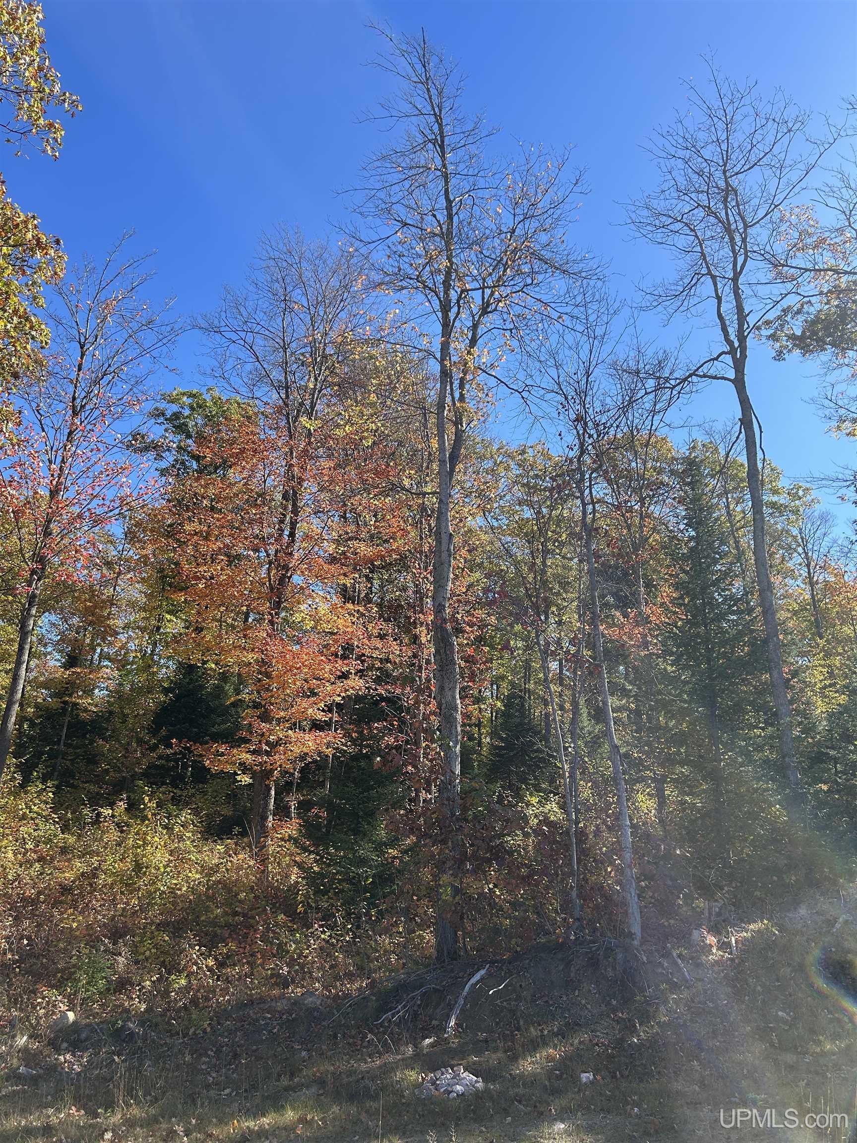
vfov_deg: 67.3
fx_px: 858
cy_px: 572
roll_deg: -2.3
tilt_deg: +21.0
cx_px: 428
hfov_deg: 53.1
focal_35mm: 26
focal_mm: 5.7
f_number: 1.5
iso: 50
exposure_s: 1/1724
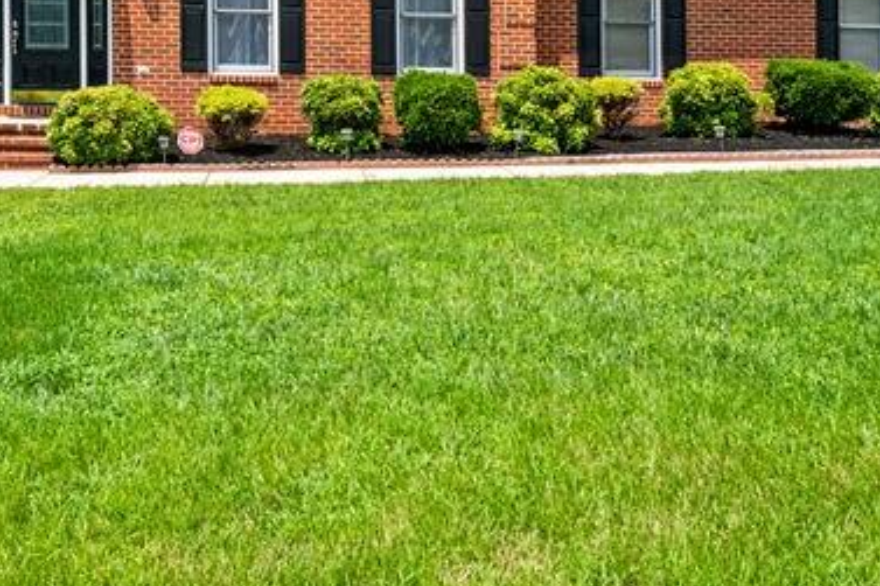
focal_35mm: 38
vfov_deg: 33.1
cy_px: 54
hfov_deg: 50.4
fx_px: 928
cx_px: 357
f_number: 8
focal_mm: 14
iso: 640
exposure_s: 1/500
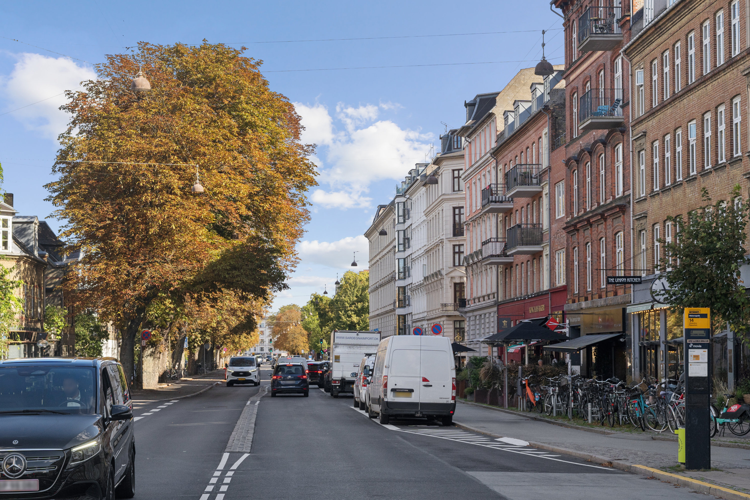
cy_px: 250
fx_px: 1562
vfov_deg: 18.2
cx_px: 375
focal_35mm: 75
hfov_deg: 27.0
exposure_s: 1/500
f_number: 7.1
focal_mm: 50
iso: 400
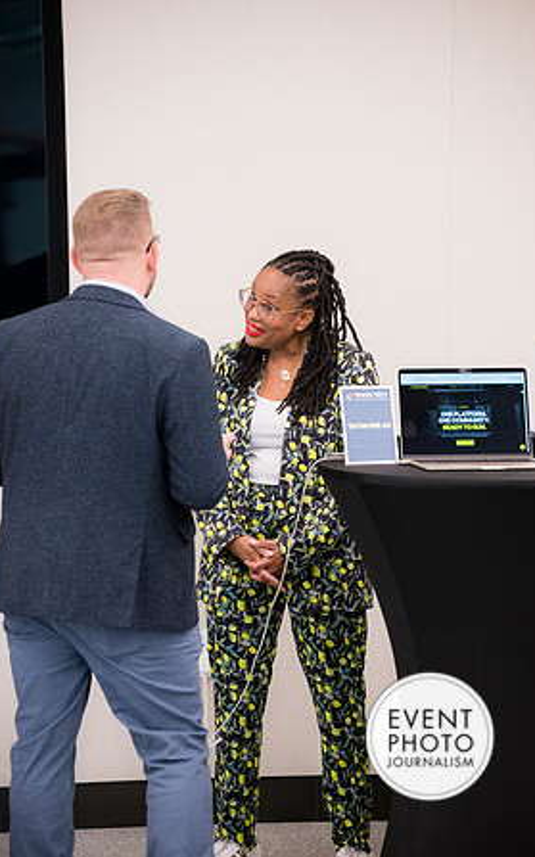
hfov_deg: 11.0
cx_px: 268
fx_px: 2779
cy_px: 429
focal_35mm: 119
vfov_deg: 17.5
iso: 1800
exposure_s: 1/200
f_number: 3.2
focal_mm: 116
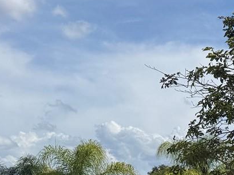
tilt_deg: +2.4
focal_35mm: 94
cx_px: 437
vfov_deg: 14.9
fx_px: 635
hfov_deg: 16.8
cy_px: 238
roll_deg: +0.9
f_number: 1.78
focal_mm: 6.76
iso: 80
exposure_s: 1/6711
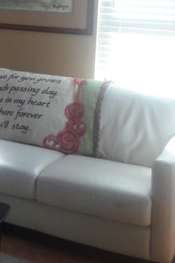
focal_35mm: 77
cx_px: -102
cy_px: 43
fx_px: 561
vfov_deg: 25.7
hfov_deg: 16.0
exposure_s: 1/40
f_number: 1.9
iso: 50
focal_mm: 3.7
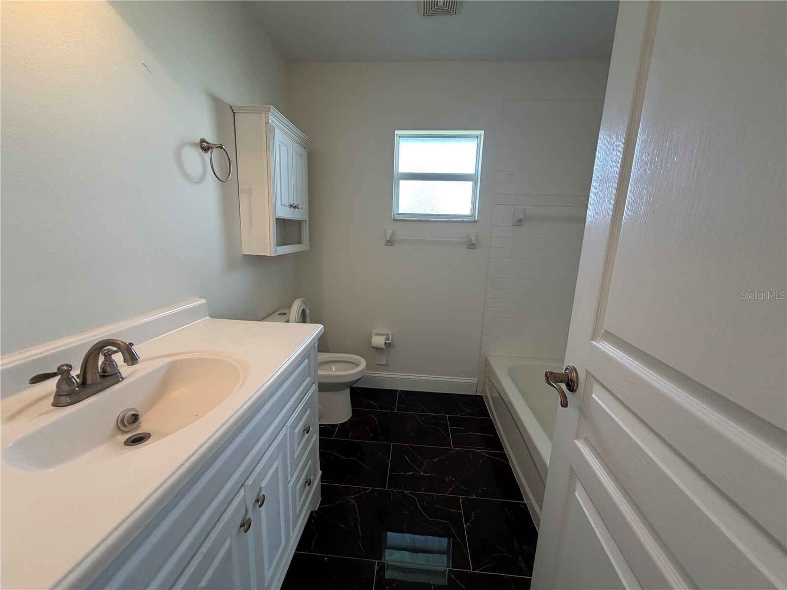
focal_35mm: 14
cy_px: 295
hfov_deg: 102.1
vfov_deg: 85.7
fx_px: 318
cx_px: 394
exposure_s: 1/120
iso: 200
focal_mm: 2.22
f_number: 2.2
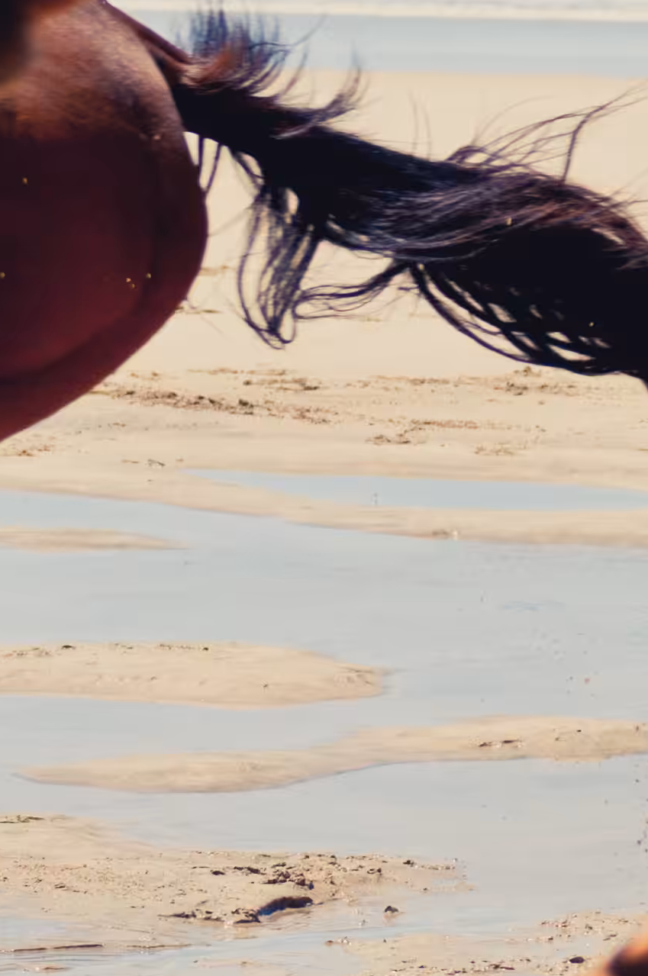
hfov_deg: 5.0
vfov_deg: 7.4
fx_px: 7492
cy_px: -131
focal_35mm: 277
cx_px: 248
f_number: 4.5
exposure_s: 1/2500
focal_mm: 55
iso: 250
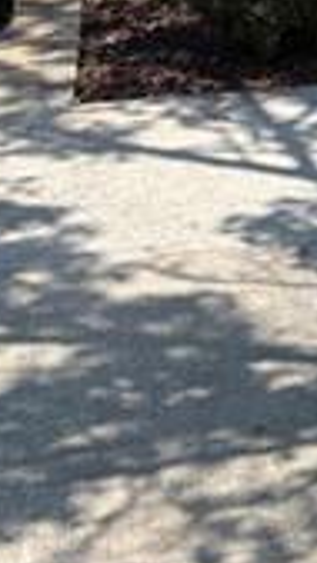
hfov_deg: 9.0
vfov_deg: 13.4
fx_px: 1929
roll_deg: +0.8
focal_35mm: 129
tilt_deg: +10.7
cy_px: -676
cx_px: 587
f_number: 1.6
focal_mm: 5.96
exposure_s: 1/3623
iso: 50
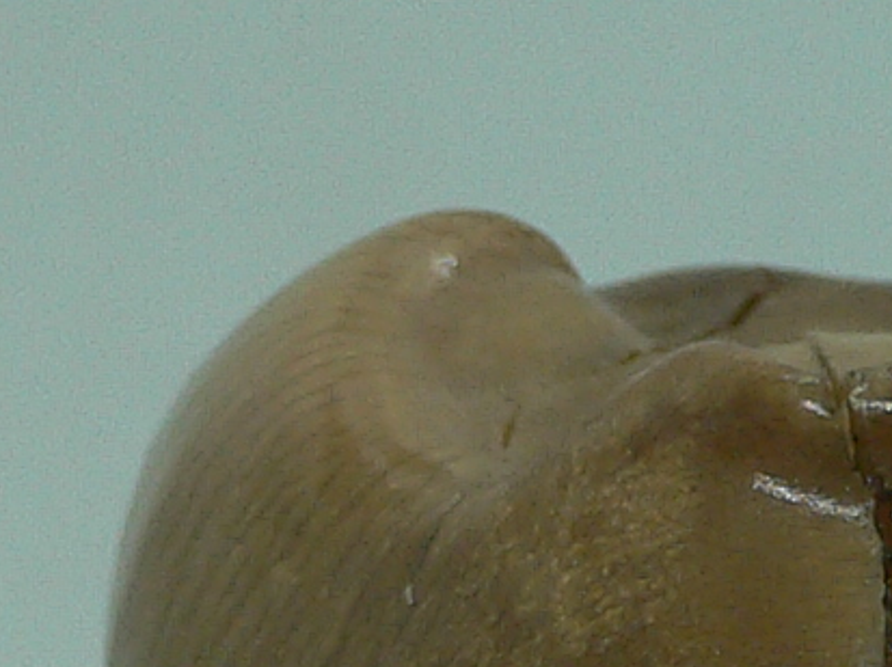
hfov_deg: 11.5
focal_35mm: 171
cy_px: 909
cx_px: 782
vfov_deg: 8.5
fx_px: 4403
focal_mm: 4.6
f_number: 2.8
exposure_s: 1/60
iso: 80
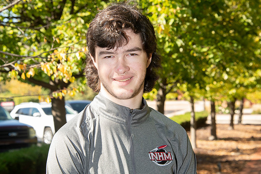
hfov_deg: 19.5
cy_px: 87
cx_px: 130
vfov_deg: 13.0
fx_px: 761
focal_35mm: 105
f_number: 10
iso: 800
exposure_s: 1/160
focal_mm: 105
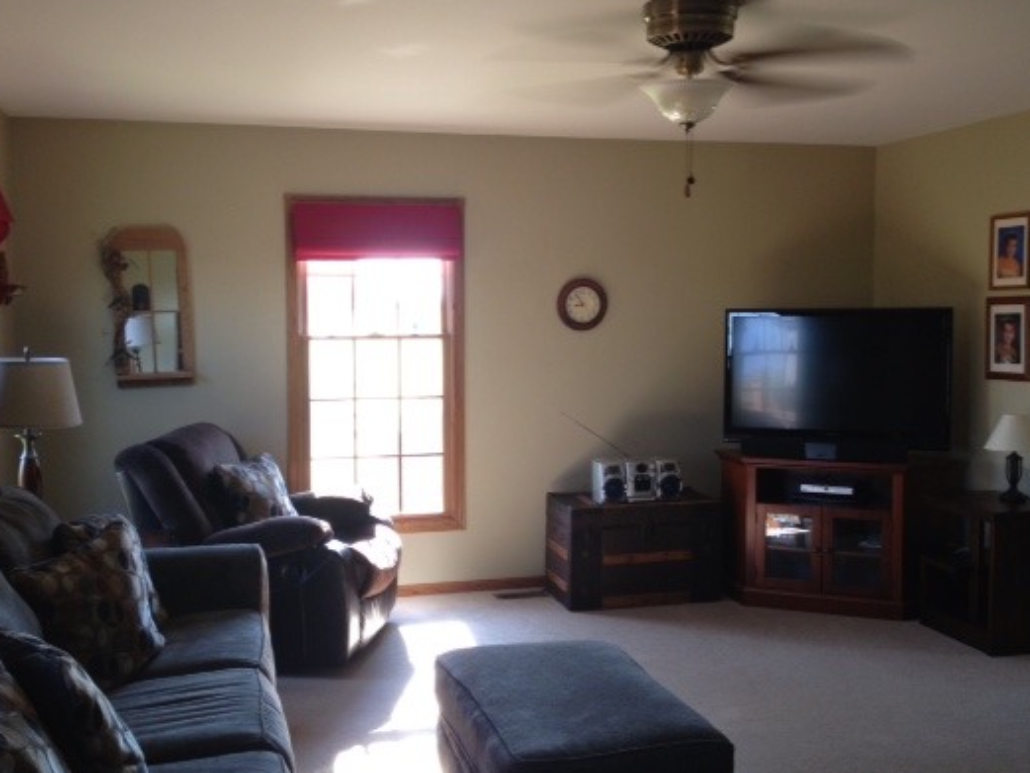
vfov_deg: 33.6
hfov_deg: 43.8
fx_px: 1280
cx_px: 510
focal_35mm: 43
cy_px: 391
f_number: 2.4
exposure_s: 1/24
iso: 50
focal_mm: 4.28
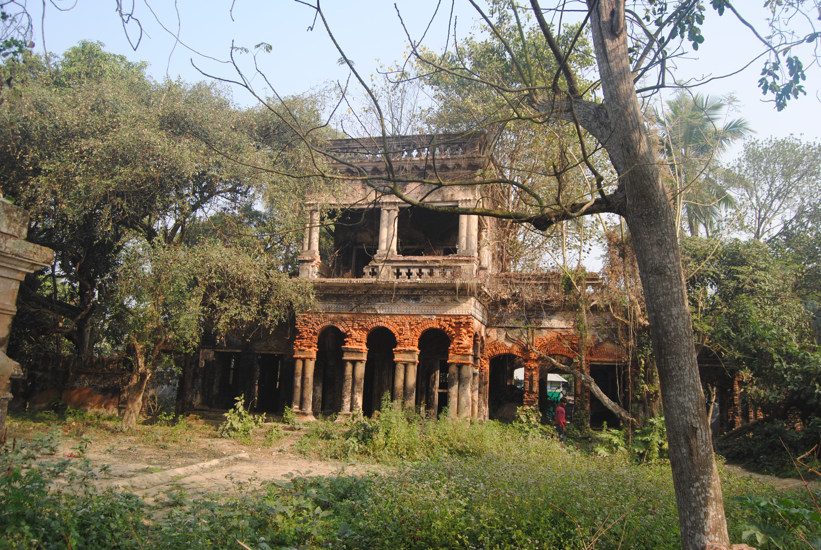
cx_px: 410
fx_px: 616
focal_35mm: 27
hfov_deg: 67.3
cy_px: 275
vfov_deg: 48.0
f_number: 6.3
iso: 100
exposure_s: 1/160
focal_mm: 18
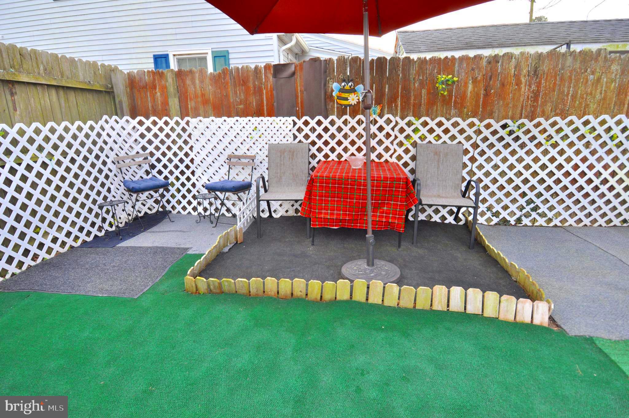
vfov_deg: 67.2
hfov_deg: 90.1
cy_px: 209
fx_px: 314
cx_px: 314
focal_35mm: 18
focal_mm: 12
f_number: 5.6
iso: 400
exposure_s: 1/125
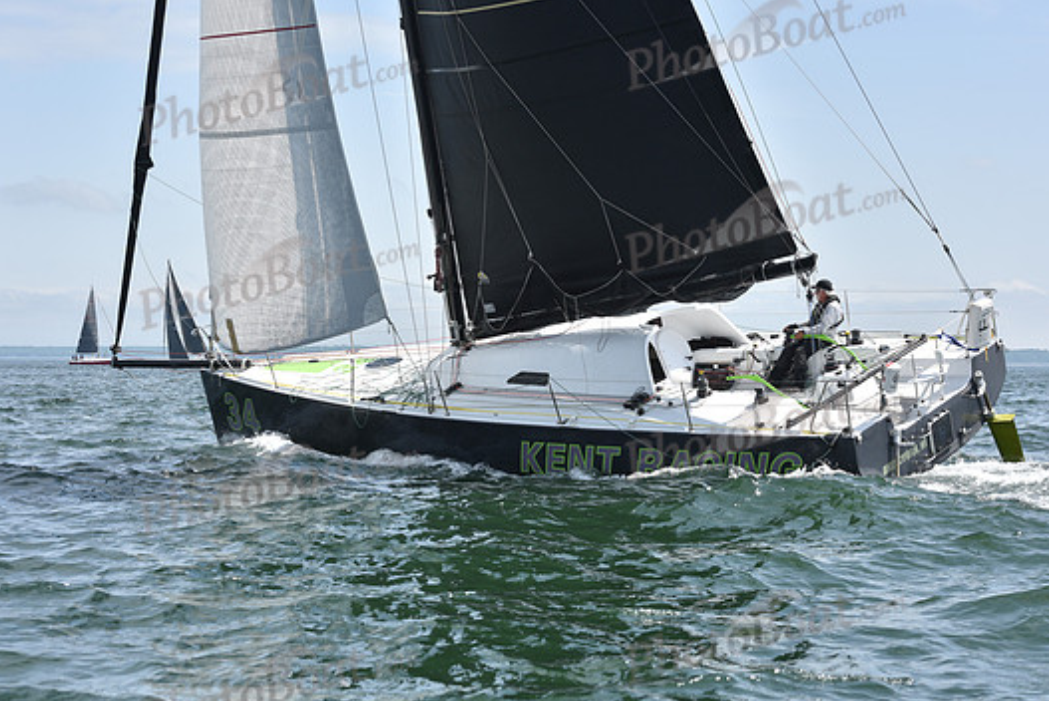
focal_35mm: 77
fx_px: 2245
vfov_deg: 17.7
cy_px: 353
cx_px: 524
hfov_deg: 26.3
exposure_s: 1/800
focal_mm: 70
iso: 200
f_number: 7.1
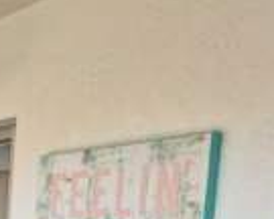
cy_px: 349
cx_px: -162
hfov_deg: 19.9
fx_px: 649
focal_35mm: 80
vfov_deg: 17.0
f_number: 1.8
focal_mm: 5.4
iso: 320
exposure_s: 1/120
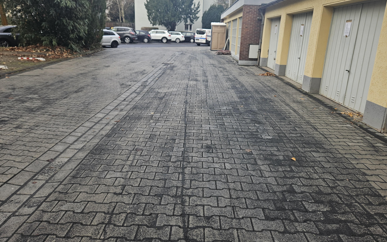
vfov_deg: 49.1
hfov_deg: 72.5
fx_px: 264
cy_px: 103
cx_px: 196
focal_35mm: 25
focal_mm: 5.4
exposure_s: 1/190
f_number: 1.8
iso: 50
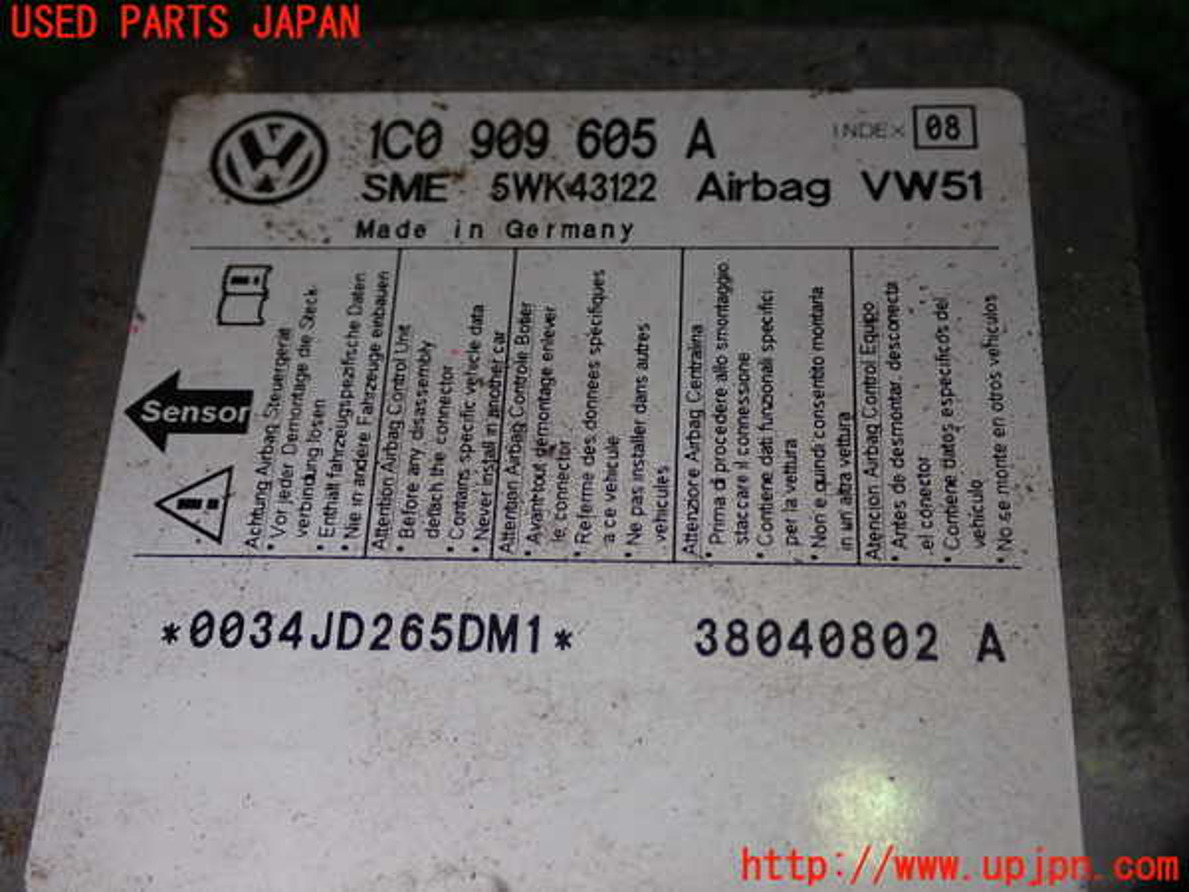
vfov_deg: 27.0
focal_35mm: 54
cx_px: 594
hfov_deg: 35.5
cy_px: 446
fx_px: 1855
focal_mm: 9.65
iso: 200
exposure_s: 1/50
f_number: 10
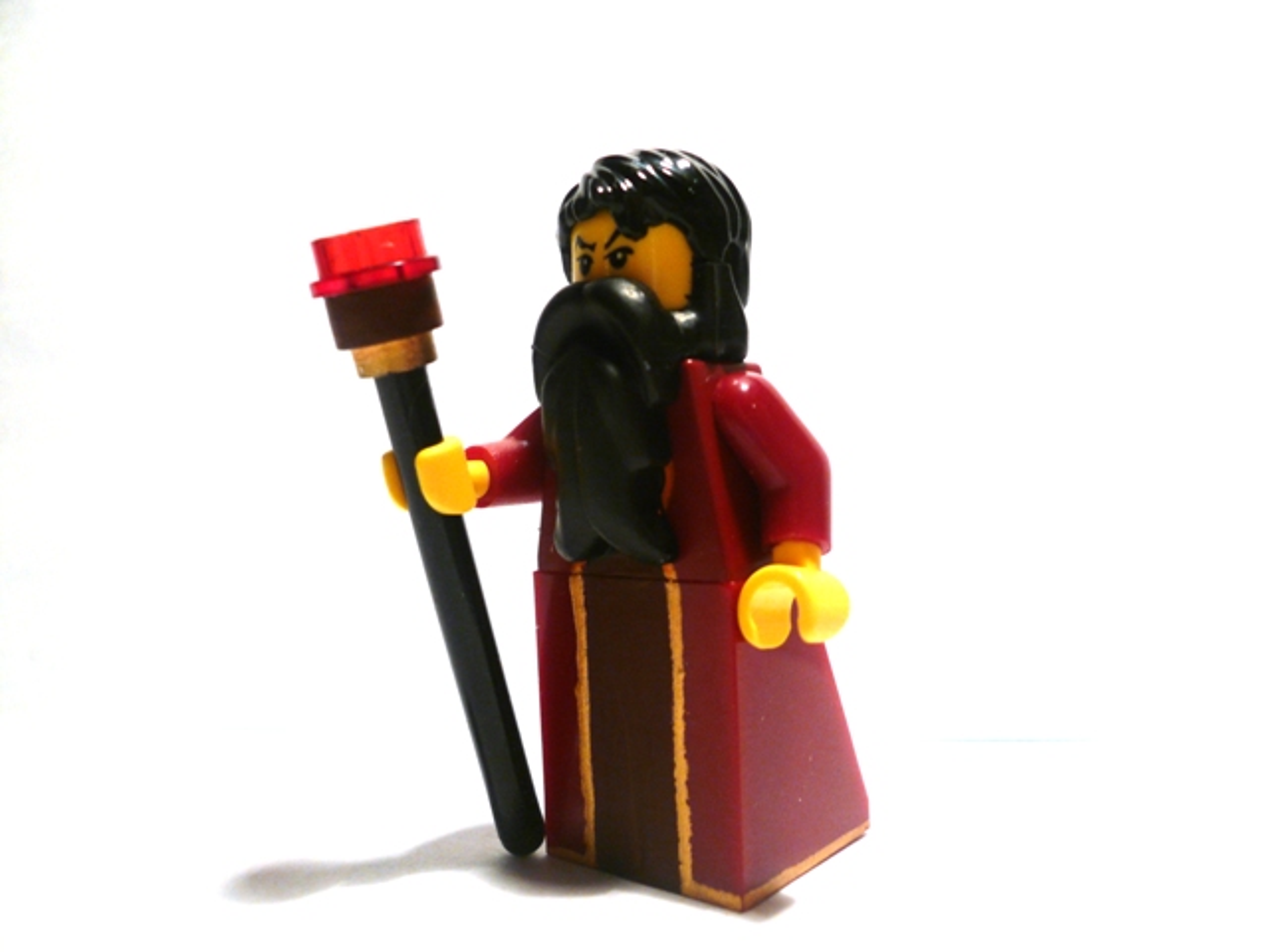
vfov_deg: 49.7
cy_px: 476
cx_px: 634
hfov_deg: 63.4
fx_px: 1026
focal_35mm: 28
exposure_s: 1/60
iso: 100
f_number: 2.8
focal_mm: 4.6
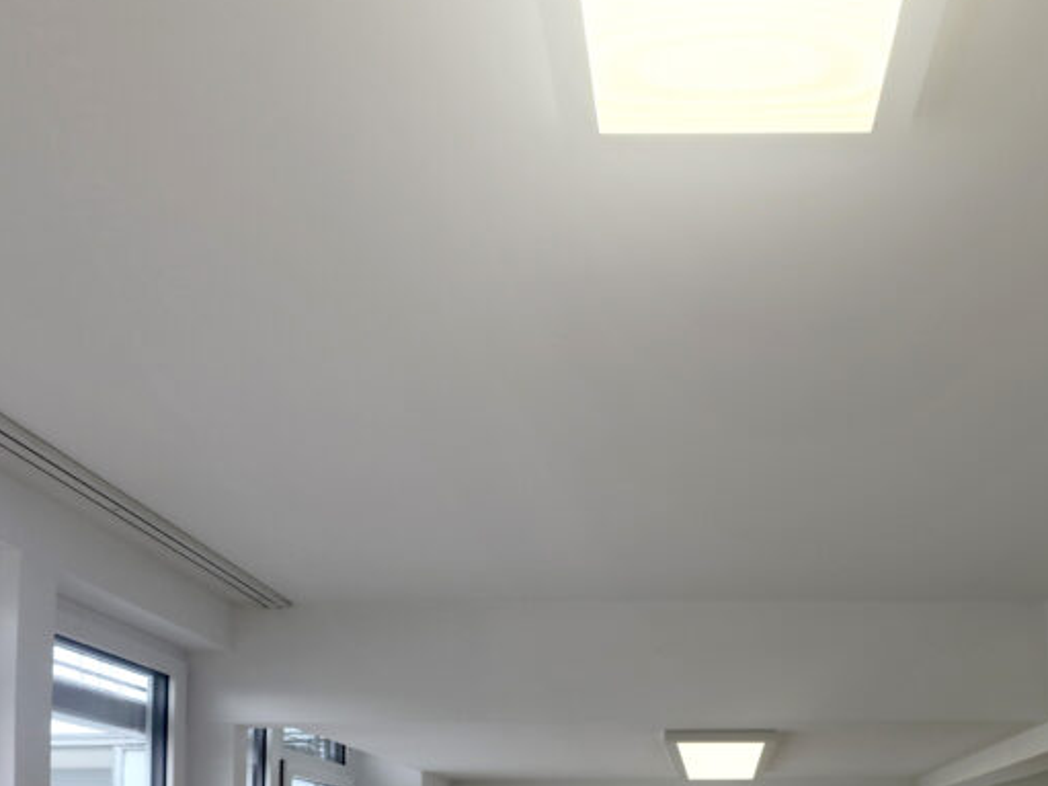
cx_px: 716
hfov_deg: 50.3
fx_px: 1090
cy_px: 224
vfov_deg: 38.9
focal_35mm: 36
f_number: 1.8
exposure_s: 1/100
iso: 20
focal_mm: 5.4
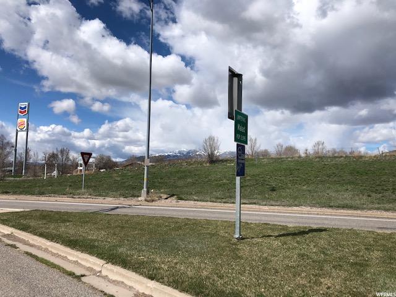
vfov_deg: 49.7
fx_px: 320
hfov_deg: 63.4
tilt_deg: +5.0
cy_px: 148
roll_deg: -1.7
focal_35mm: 28
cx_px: 198
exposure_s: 1/4878
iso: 25
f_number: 1.8
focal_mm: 4
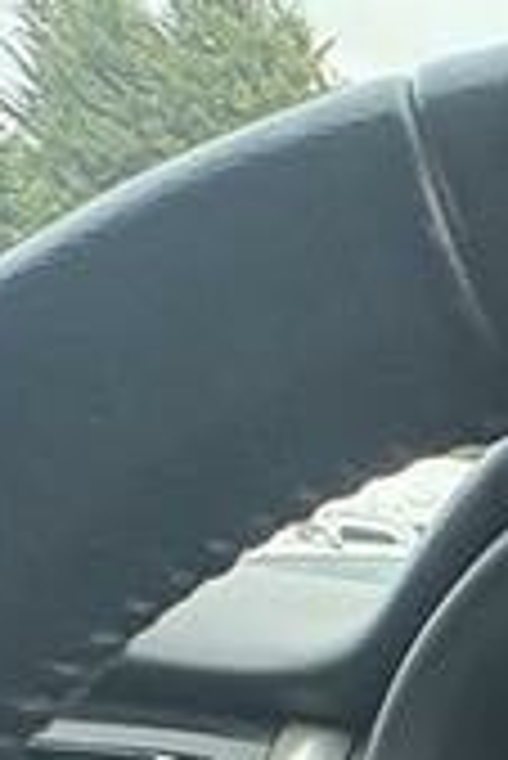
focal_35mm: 77
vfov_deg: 18.9
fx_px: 1626
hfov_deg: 12.6
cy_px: 1430
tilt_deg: -20.6
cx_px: 1313
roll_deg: -2.7
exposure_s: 1/140
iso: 100
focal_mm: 2.22
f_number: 2.2
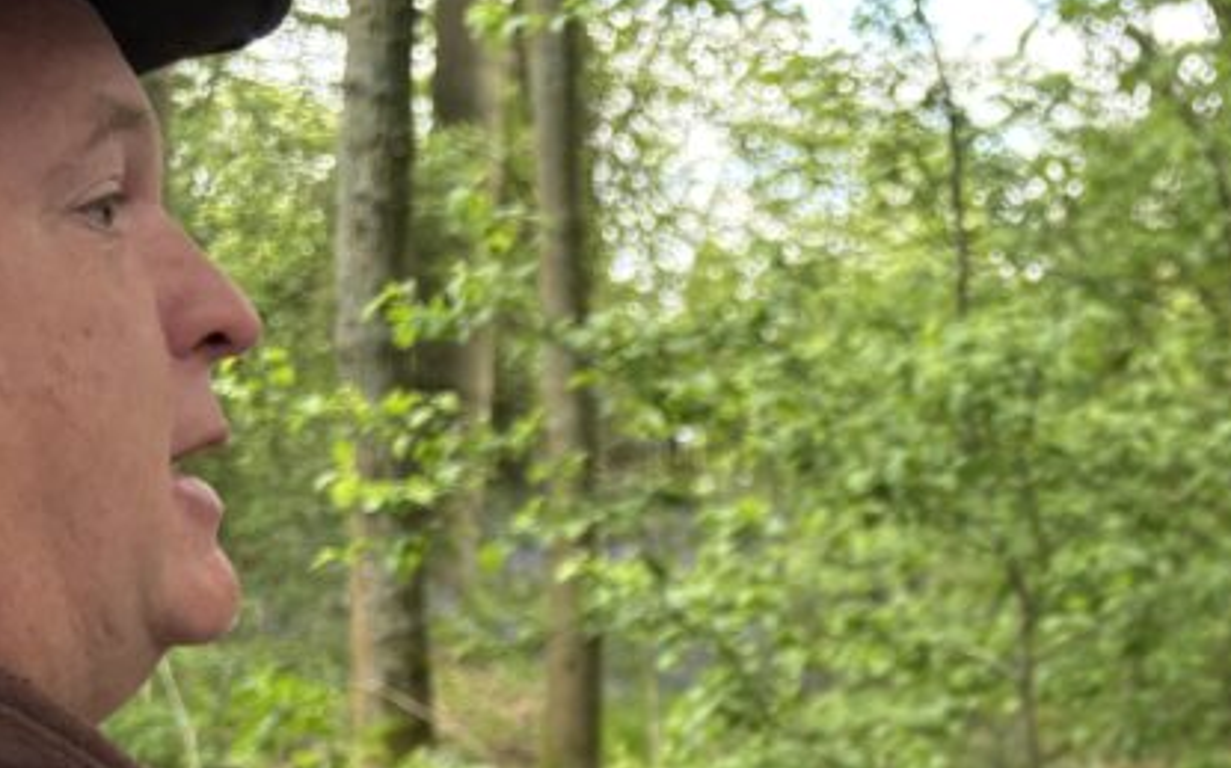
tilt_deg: -15.6
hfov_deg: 27.8
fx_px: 2280
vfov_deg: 17.6
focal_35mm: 68
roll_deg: -0.8
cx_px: 1323
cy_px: 1059
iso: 64
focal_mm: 5.96
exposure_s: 1/122
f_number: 1.6
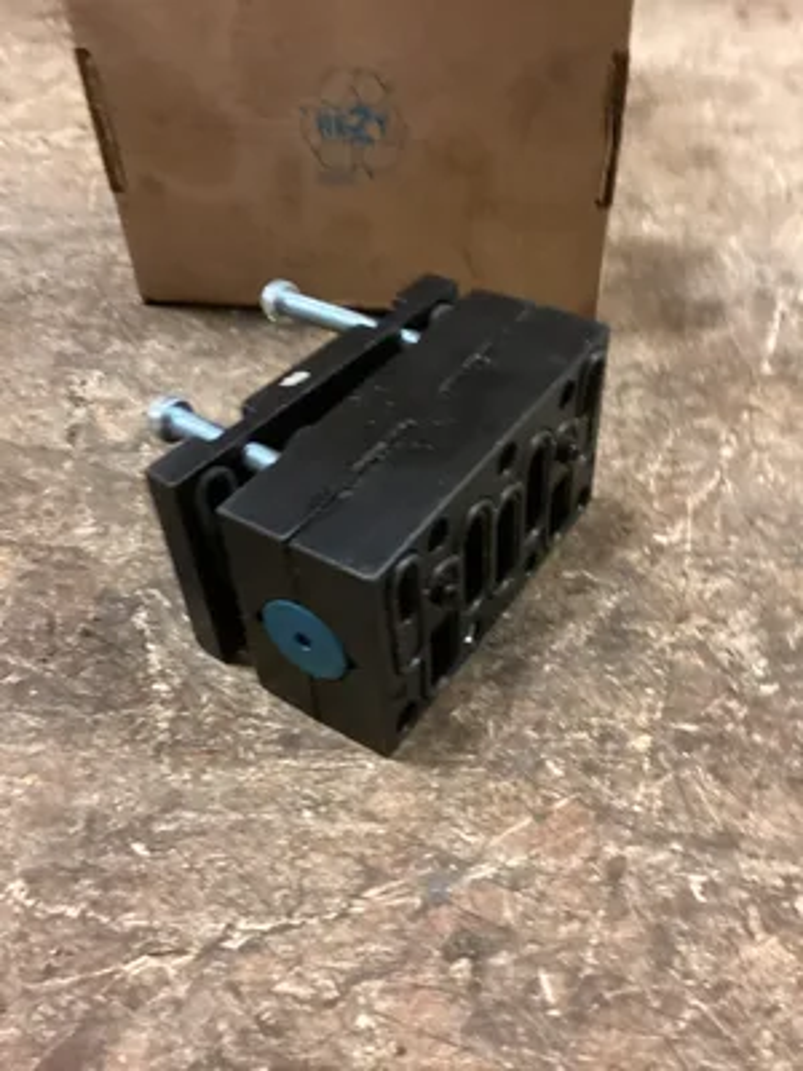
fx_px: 959
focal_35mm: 31
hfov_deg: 45.4
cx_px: 402
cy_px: 536
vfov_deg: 58.4
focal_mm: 3.3
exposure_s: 1/24
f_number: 2.4
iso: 640
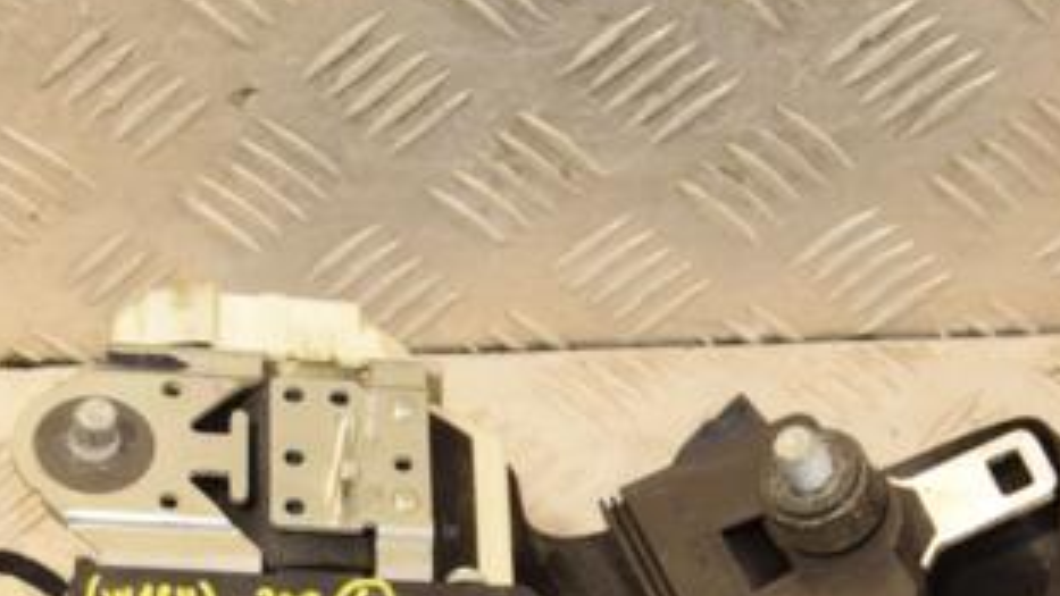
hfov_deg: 20.7
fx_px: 2895
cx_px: 382
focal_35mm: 103
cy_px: 633
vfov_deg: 11.6
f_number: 6.3
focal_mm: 34
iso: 800
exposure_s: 1/200
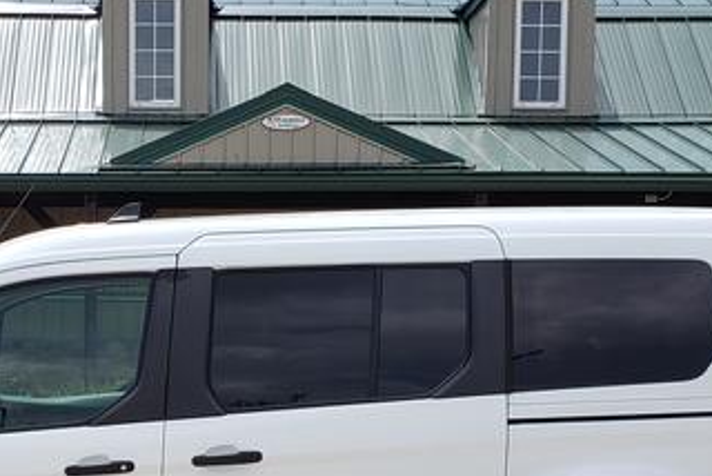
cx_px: 174
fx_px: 1069
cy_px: 456
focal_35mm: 54
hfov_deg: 36.0
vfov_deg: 24.2
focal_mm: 4.3
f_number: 2.4
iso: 50
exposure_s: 1/1319
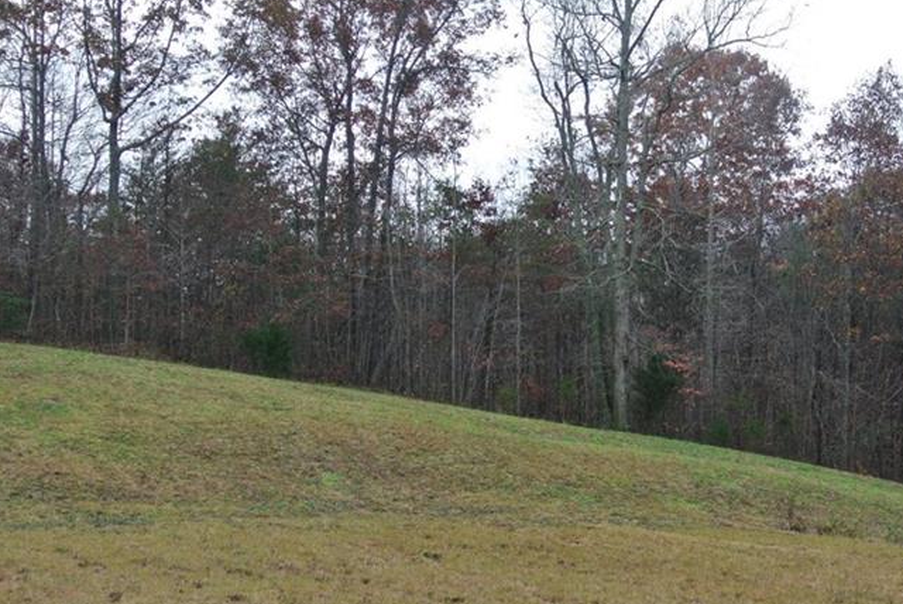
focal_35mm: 72
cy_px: 419
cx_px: 563
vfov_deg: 18.9
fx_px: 1808
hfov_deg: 28.0
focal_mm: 16.9
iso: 100
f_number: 4.5
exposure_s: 1/400
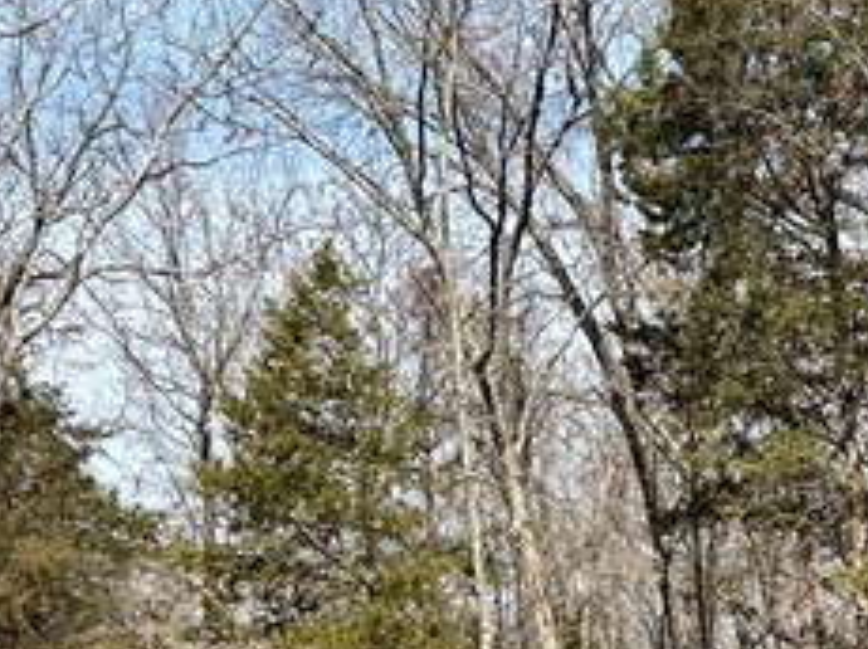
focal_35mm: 116
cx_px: 743
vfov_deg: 12.6
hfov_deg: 16.8
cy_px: 672
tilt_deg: +5.4
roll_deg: +1.9
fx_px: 2906
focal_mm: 5.1
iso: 32
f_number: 1.6
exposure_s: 1/2857
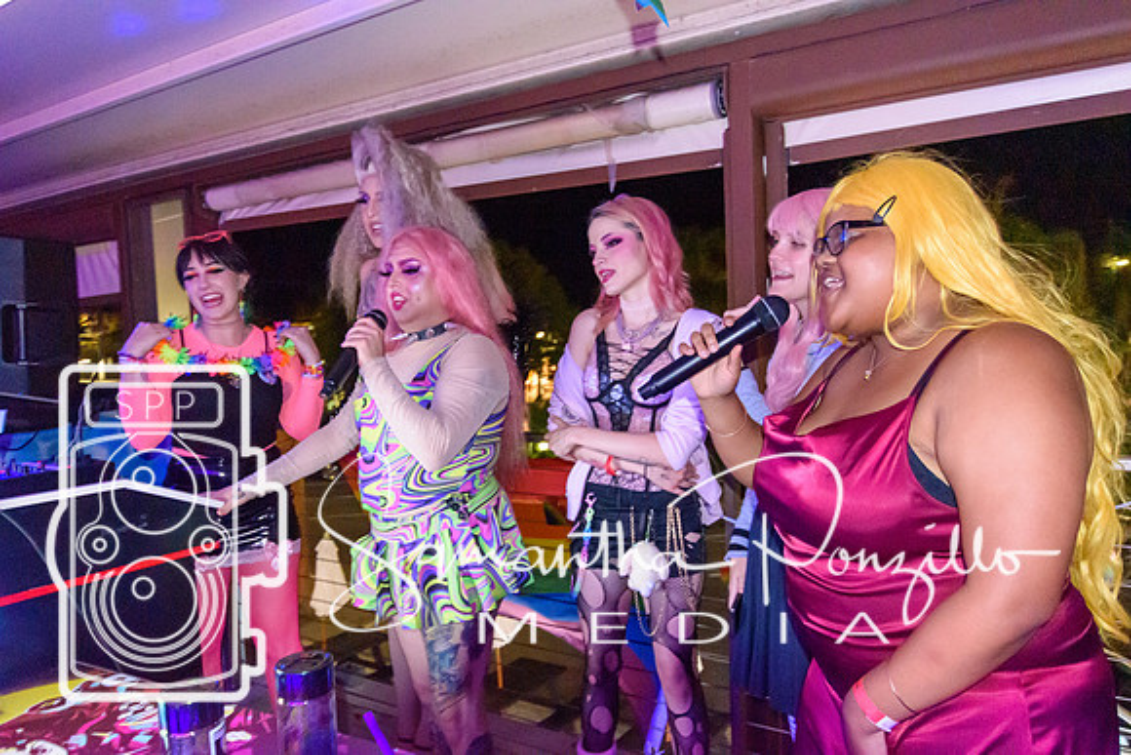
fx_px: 801
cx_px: 566
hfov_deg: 70.4
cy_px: 378
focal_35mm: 26
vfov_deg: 50.4
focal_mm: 17
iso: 6400
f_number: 3.5
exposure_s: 1/60
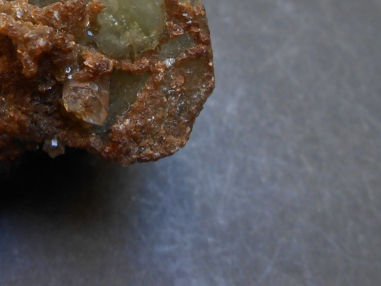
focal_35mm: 54
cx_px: -1
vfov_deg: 26.0
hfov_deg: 32.6
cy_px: 17
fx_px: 595
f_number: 3.5
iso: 200
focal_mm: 4.6
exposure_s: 1/30
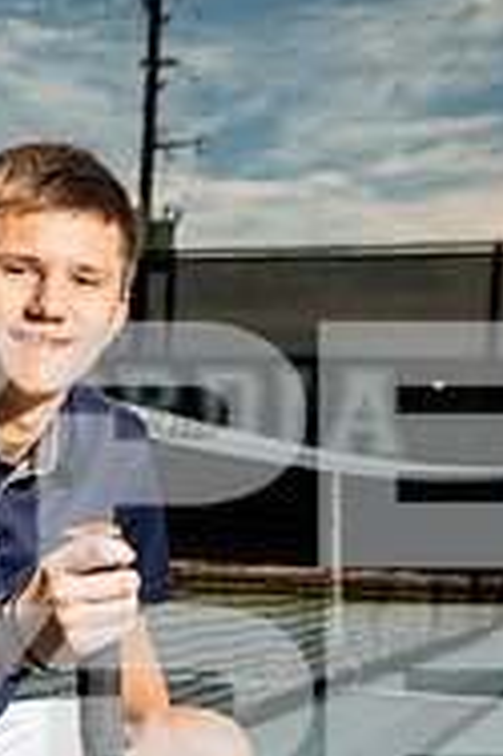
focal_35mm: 84
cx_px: 0
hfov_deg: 15.9
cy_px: 732
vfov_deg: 23.3
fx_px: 1764
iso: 100
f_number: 4.5
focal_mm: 35
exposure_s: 1/250
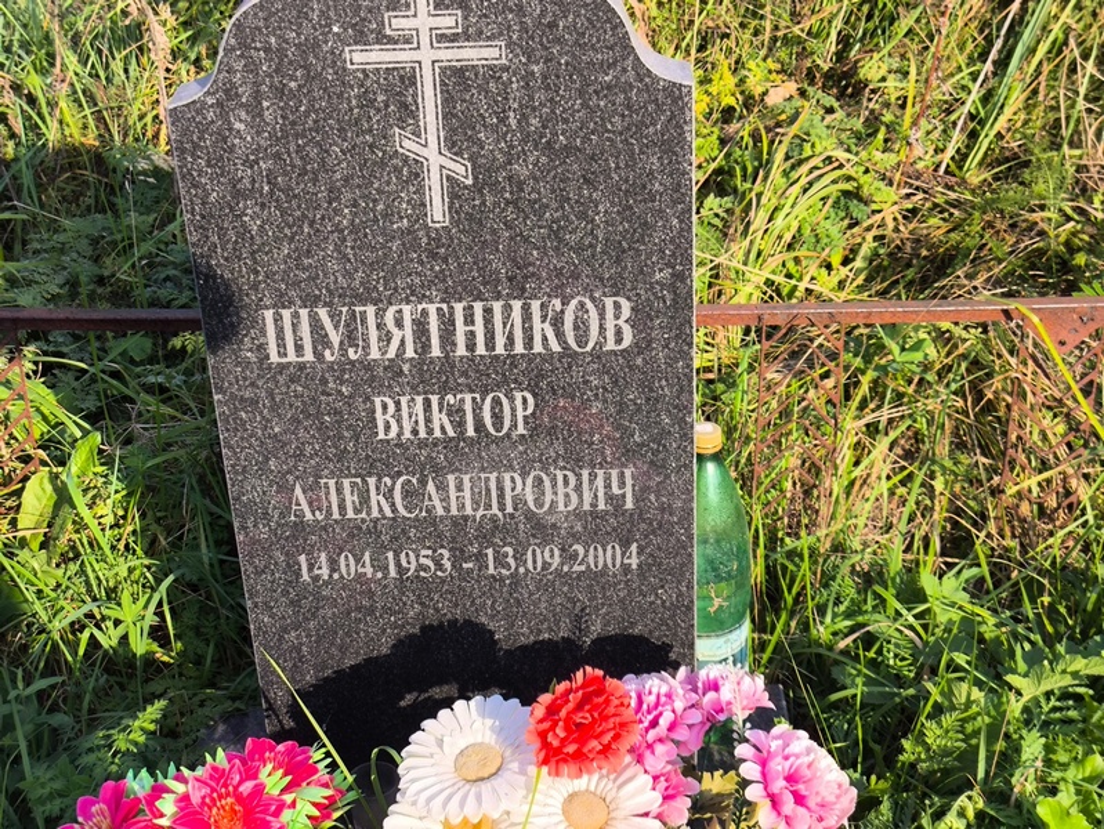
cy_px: 414
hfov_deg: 38.2
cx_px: 552
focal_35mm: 50
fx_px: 1595
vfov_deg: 29.1
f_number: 1.7
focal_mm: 4.71
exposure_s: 1/832
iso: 50
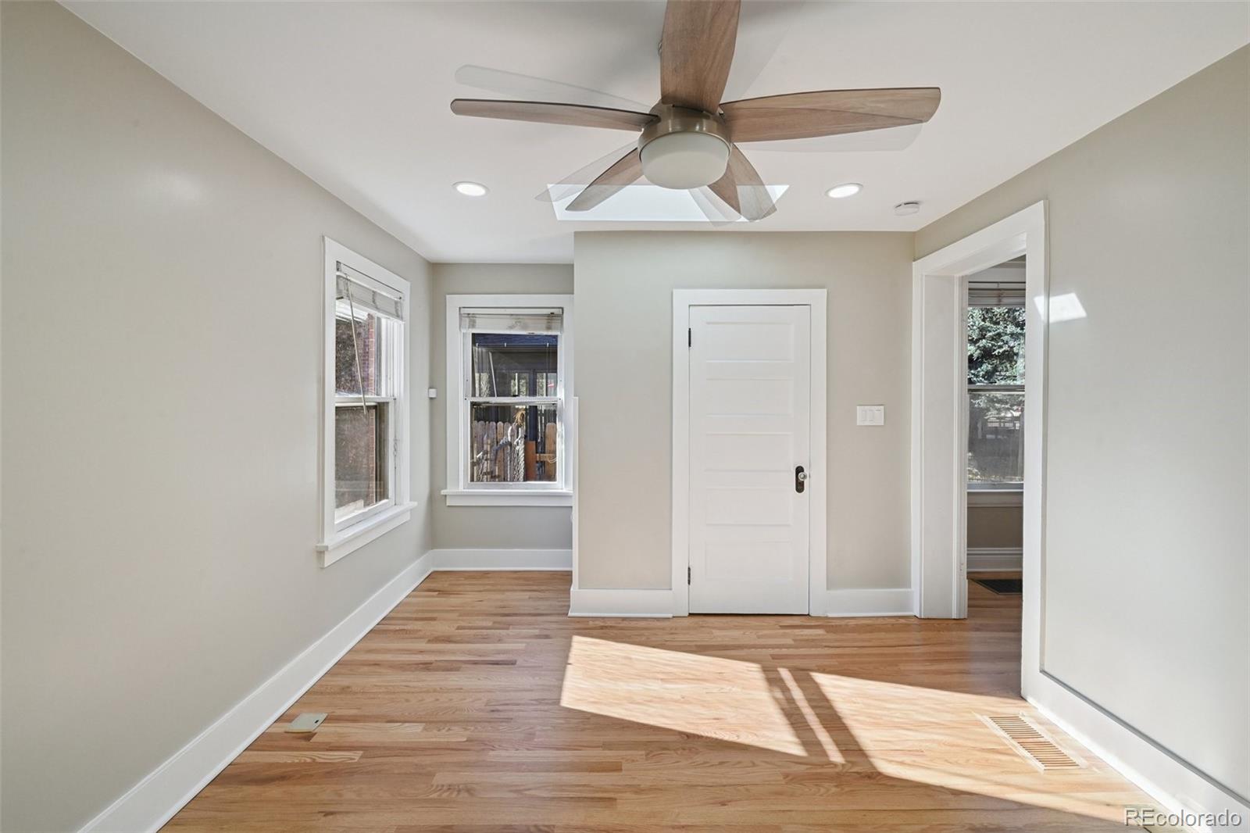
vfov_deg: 81.2
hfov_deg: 104.3
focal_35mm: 14
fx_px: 486
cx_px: 625
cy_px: 416
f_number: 10
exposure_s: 1/200
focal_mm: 14
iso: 400
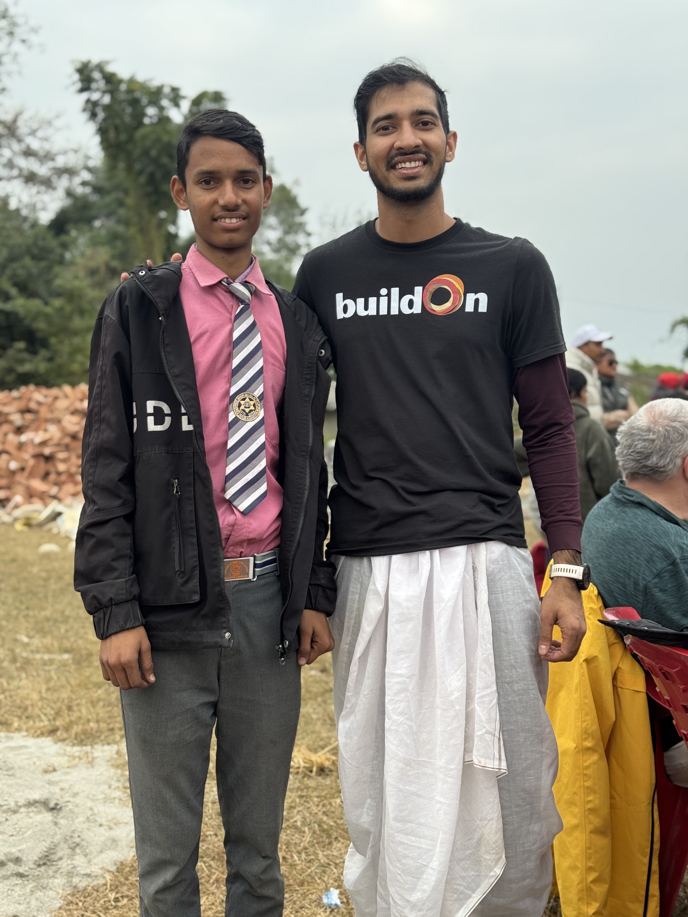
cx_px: 344
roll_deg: +0.9
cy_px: 458
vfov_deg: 39.7
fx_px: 1272
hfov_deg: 30.3
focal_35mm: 48
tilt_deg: -1.6
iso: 64
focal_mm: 6.76
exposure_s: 1/349
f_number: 1.78
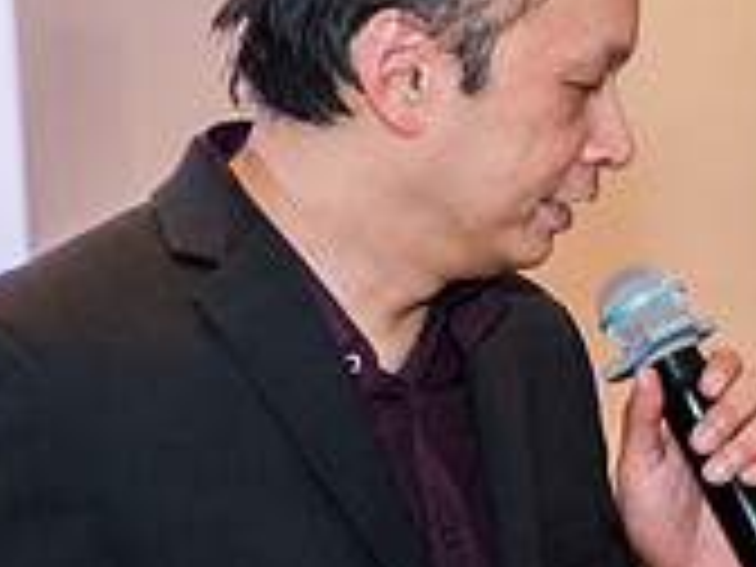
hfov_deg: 11.3
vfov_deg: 8.6
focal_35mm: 173
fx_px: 3778
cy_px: 457
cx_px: 814
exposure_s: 1/160
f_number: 2.8
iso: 1250
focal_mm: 52
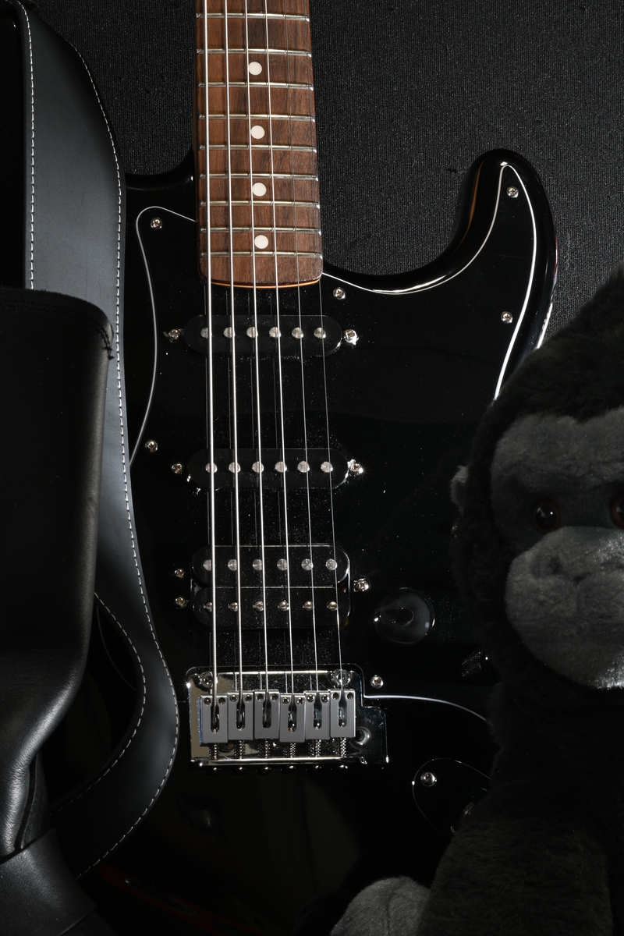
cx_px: 312
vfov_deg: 27.0
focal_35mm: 75
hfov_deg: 18.2
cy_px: 468
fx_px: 1950
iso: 100
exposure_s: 15
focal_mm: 50
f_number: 22
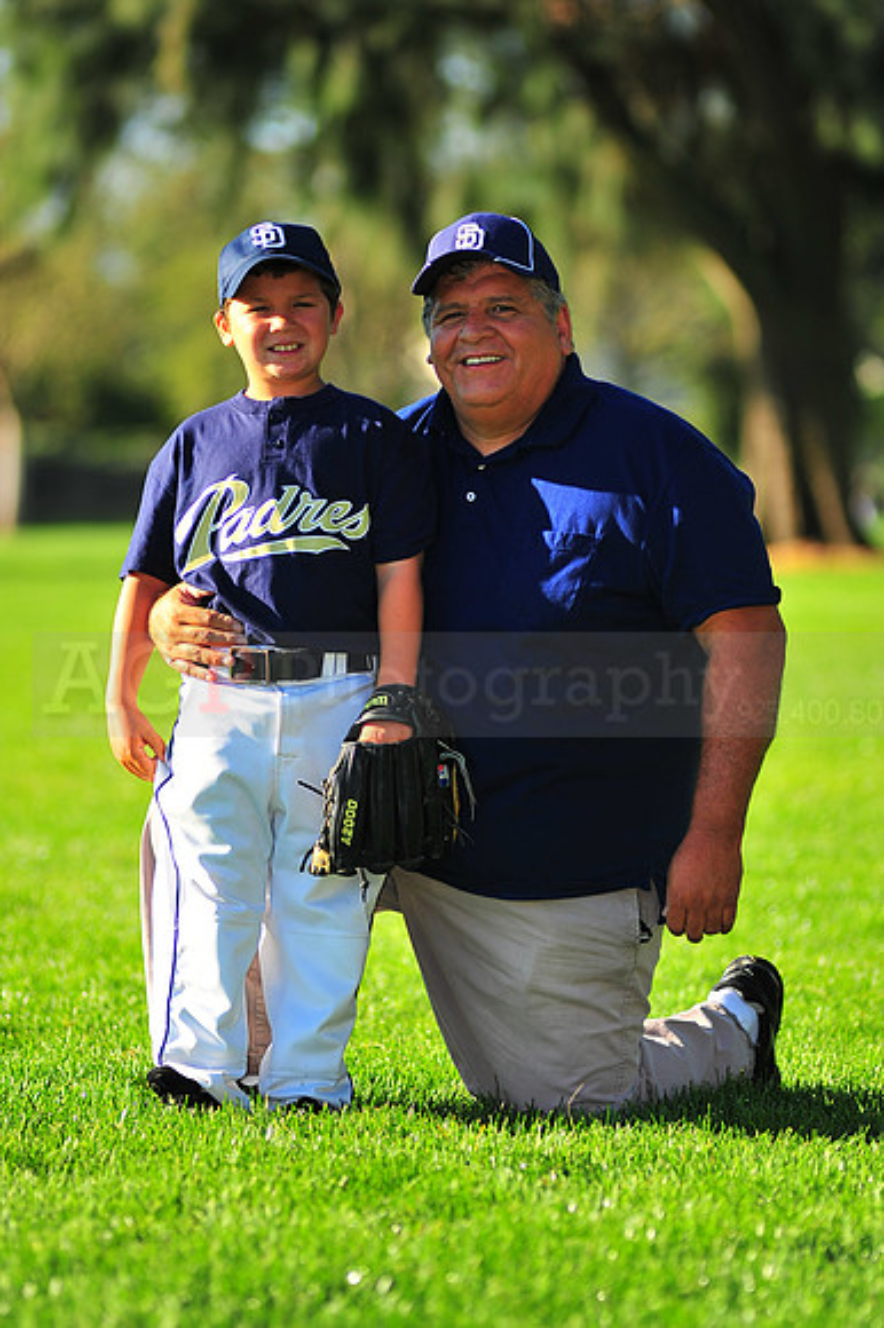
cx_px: 442
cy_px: 664
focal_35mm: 180
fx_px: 6637
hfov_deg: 7.6
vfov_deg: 11.4
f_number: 3.5
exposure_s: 1/1250
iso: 200
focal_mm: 180
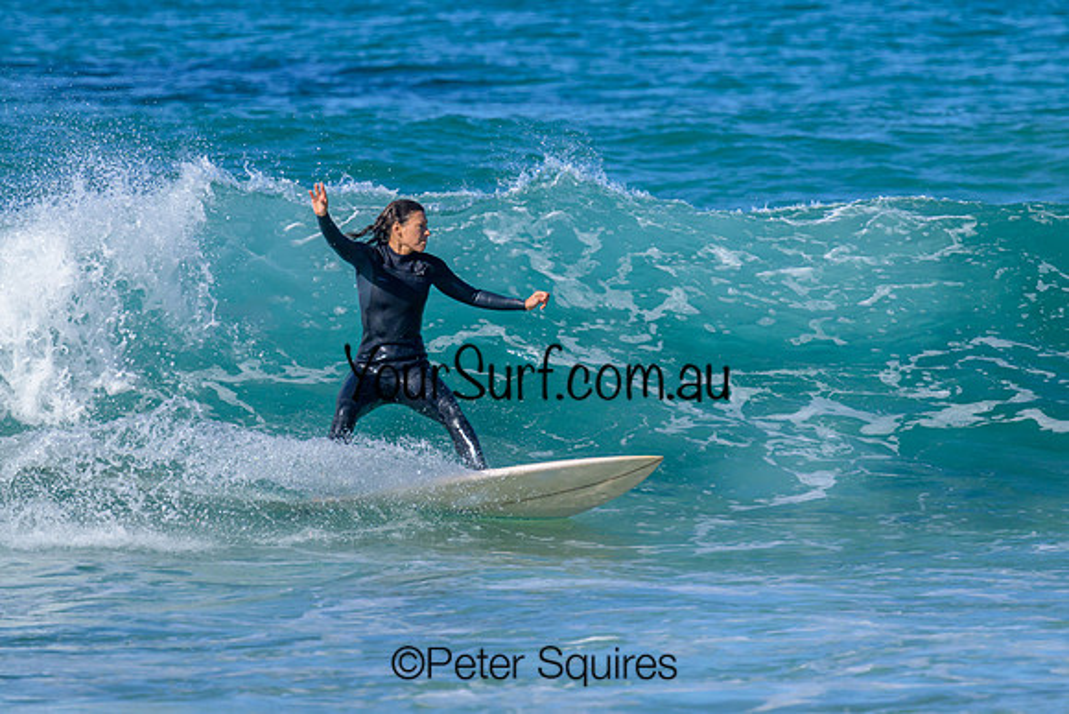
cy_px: 223
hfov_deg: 2.7
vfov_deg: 1.8
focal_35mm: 770
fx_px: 22873
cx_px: 615
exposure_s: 1/2000
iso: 500
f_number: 8
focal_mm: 560
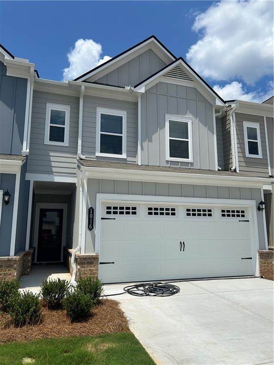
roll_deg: +0.2
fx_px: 274
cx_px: 137
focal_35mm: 26
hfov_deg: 53.1
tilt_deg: +10.0
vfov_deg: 67.3
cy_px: 182
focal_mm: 5.7
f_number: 1.5
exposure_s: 1/6993
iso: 50
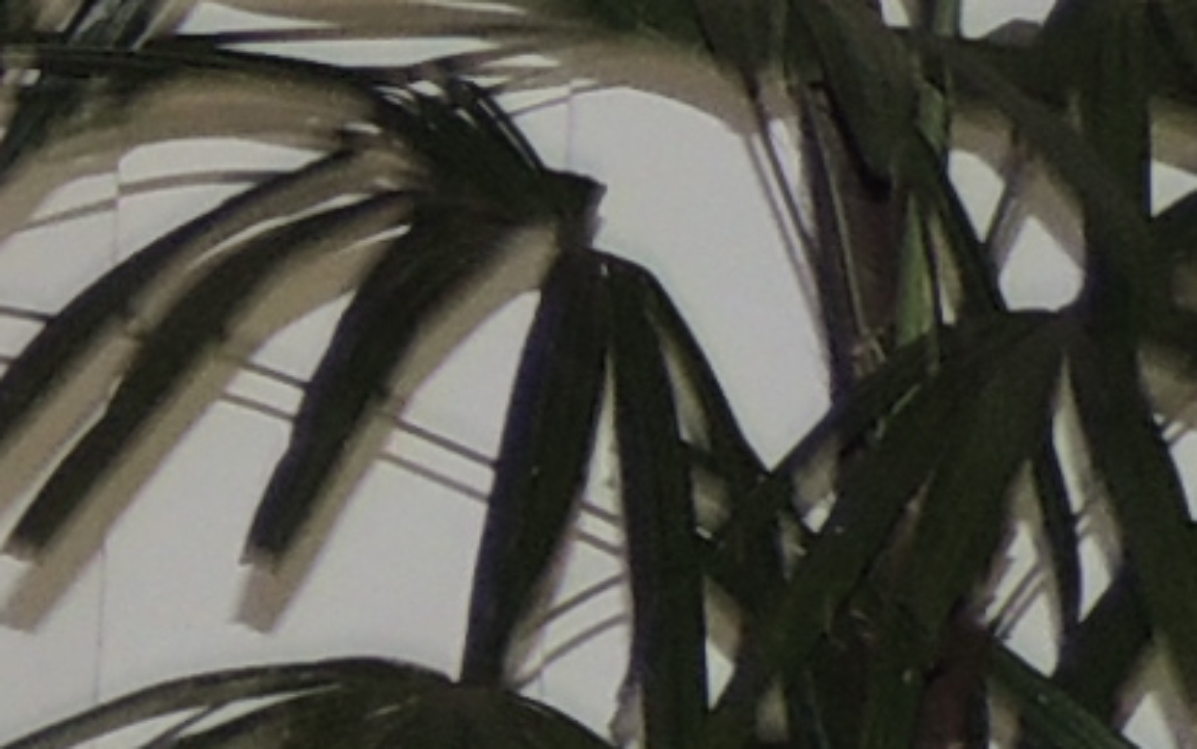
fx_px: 11715
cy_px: 254
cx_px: -3472
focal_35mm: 359
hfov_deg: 5.2
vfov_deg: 3.7
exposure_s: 1/30
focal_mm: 7.6
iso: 200
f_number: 3.4
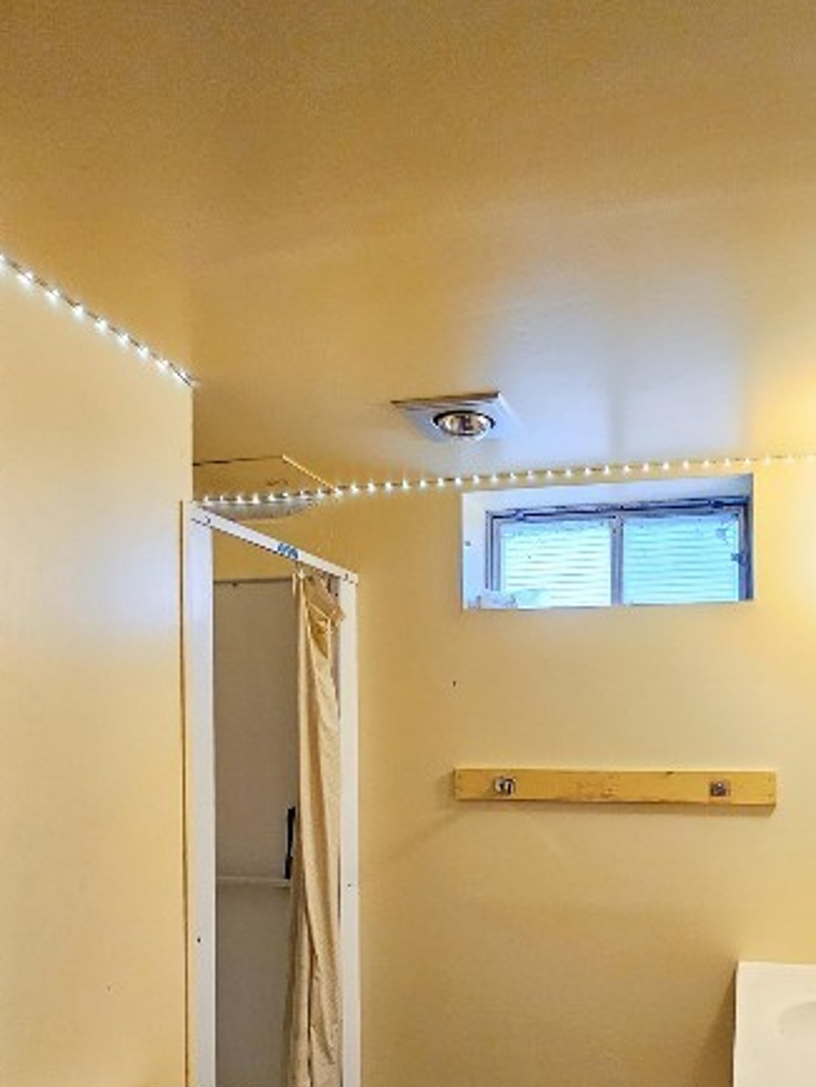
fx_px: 722
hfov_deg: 57.2
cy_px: 899
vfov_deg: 65.8
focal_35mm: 23
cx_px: 563
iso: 250
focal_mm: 2.2
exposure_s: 1/50
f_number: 2.2
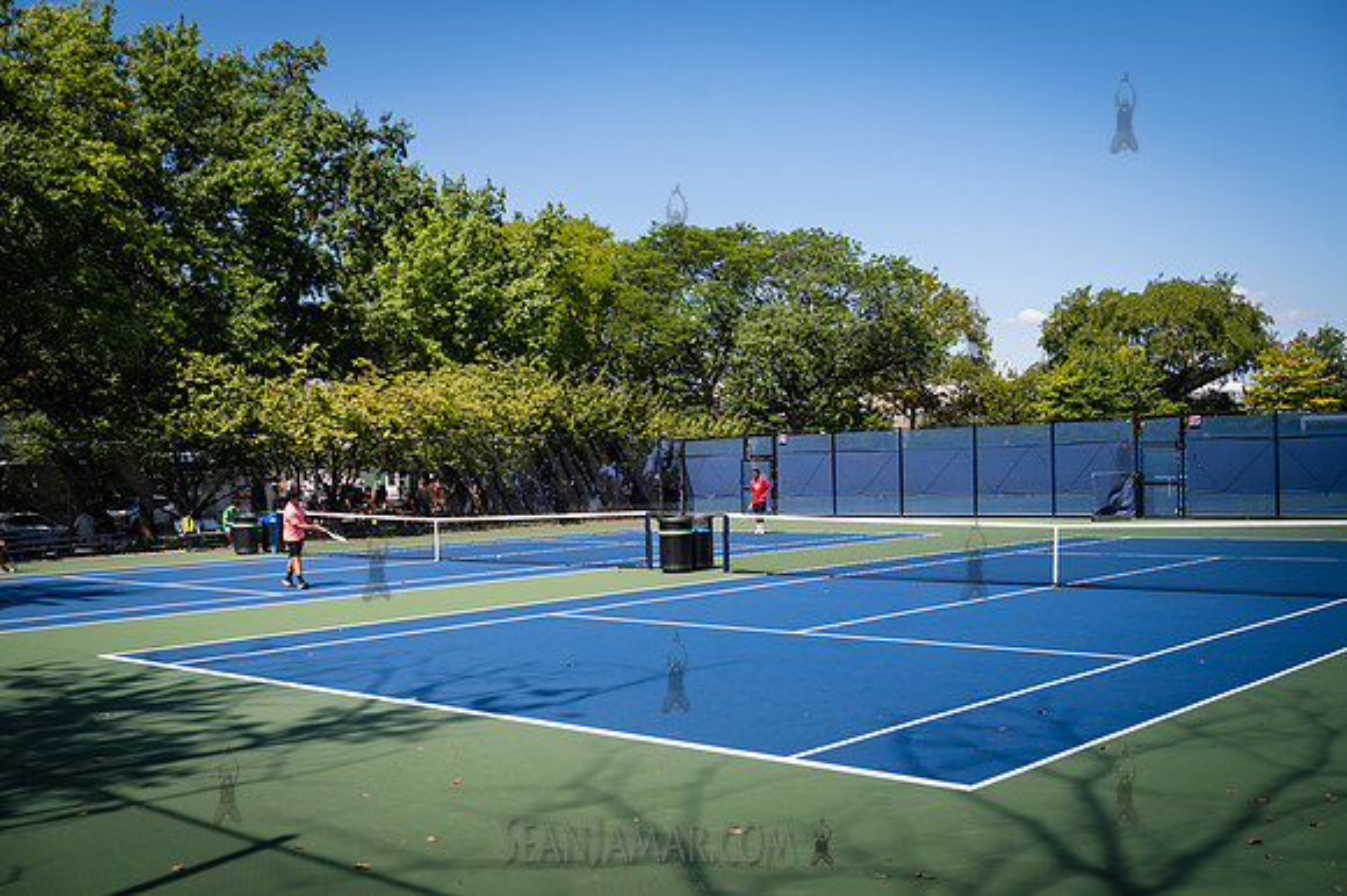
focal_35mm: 36
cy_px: 448
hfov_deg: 53.6
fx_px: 1333
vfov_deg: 37.2
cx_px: 674
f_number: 4
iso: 100
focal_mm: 35
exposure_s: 1/800
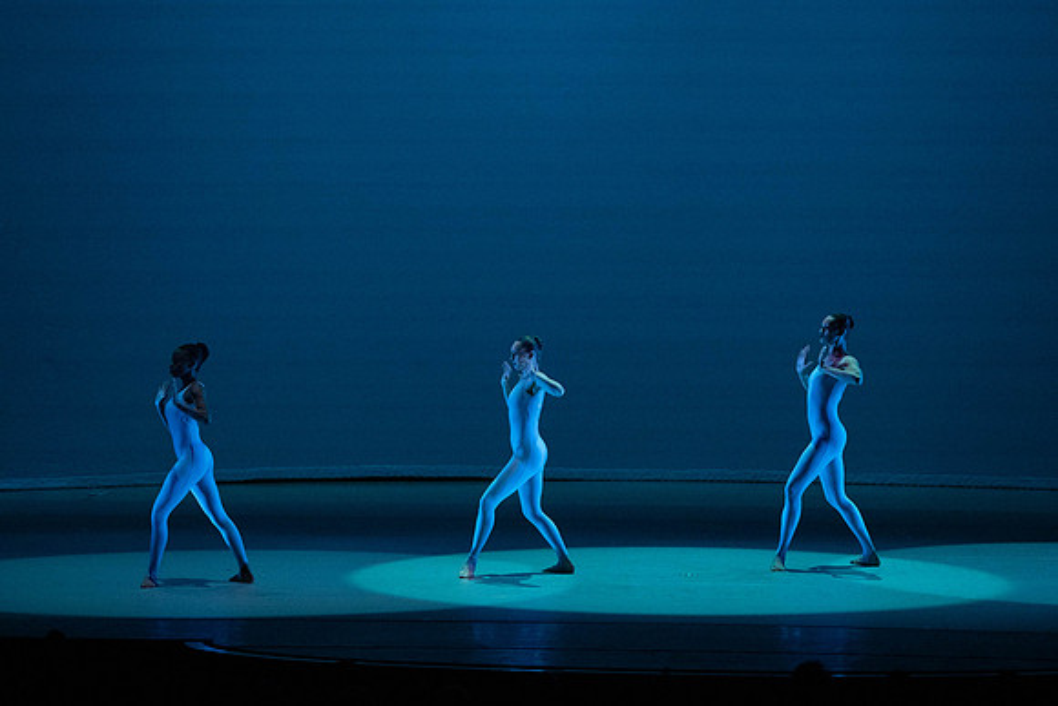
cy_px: 353
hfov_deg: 12.2
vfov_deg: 8.2
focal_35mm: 168
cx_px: 529
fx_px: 4938
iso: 16000
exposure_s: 1/400
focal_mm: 168
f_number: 5.6
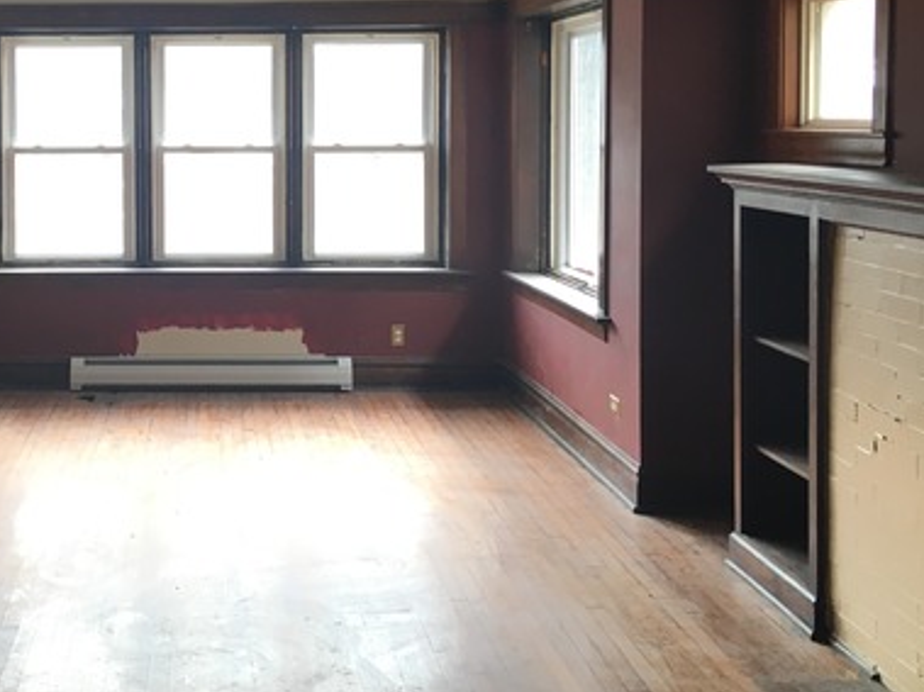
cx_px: 156
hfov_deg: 37.2
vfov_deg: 29.2
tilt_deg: -3.6
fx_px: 1308
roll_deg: +0.1
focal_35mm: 49
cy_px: 168
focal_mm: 4.15
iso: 64
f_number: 2.2
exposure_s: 1/30
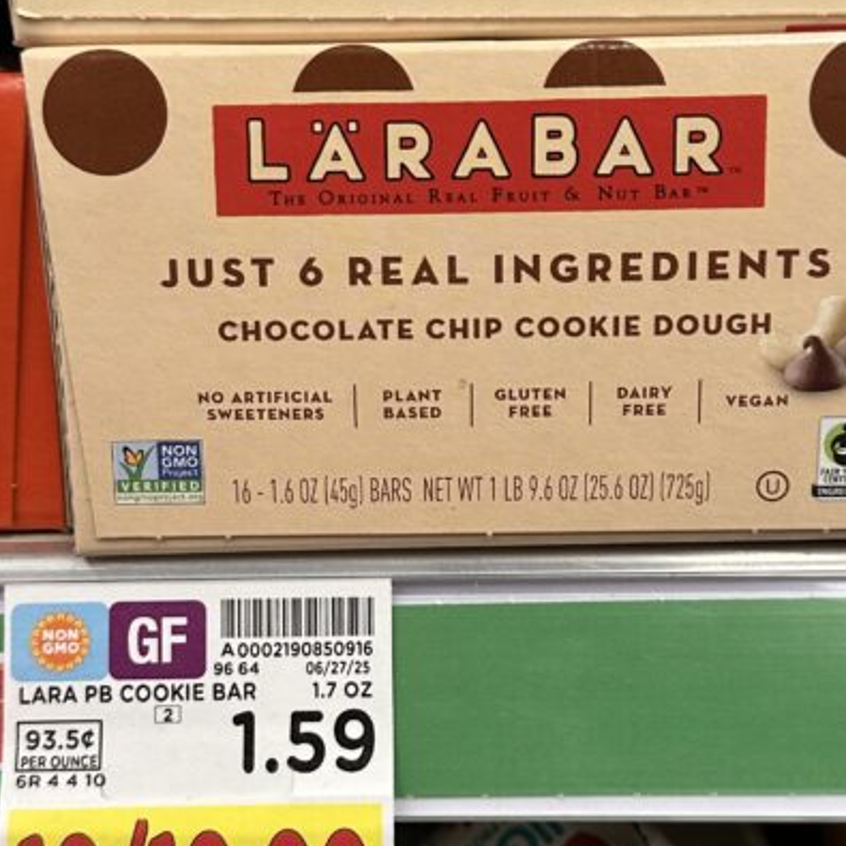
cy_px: 416
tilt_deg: -16.9
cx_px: 426
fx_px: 1521
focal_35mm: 55
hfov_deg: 31.1
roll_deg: -0.6
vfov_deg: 31.1
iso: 160
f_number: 1.78
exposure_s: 1/61
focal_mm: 6.86
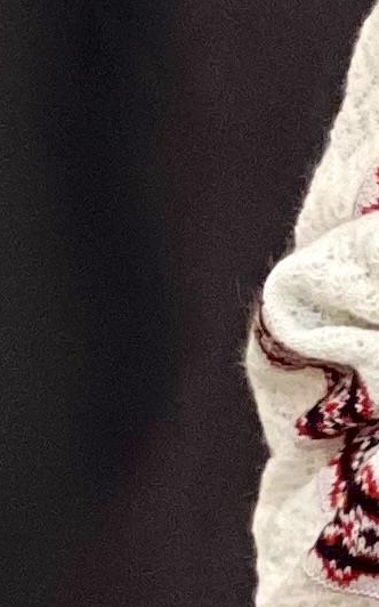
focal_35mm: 418
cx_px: 1508
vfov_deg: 5.0
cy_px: 385
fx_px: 6916
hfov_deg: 3.0
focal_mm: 6
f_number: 2
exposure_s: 1/100
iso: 100
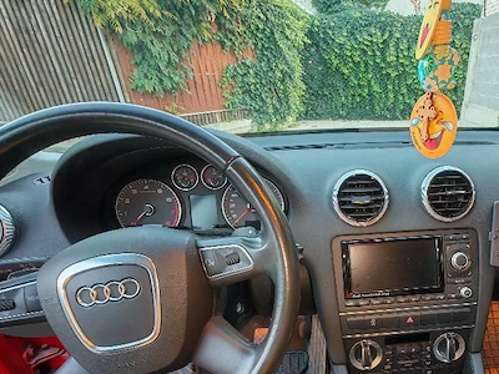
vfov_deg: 54.9
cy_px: 266
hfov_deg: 68.0
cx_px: 361
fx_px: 346
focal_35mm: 24
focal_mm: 1.96
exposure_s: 1/13
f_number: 2.2
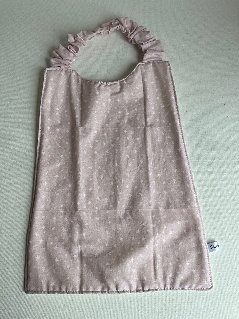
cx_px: 120
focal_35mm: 29
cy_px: 160
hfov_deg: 48.2
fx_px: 267
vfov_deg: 61.7
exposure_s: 1/529
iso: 25
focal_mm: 3
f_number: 1.8
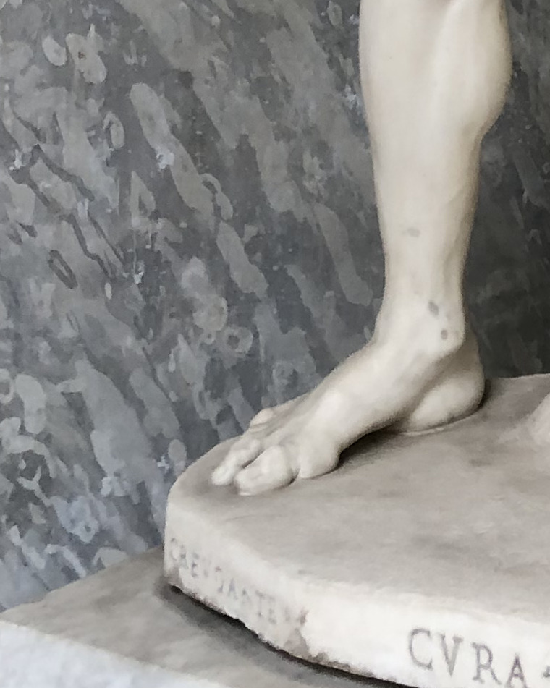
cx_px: 848
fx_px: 2341
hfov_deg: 12.7
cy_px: -476
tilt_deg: +3.4
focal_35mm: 115
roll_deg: +2.2
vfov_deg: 14.9
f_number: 1.8
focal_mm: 4
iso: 25
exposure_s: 1/30
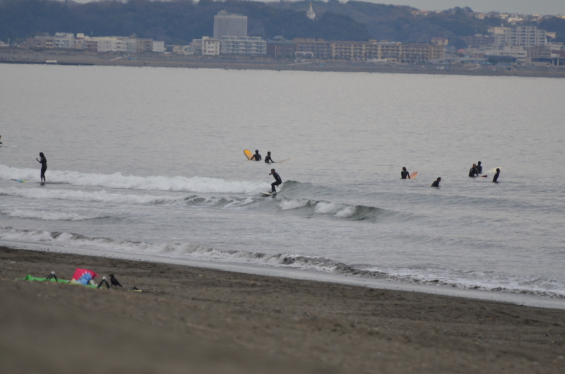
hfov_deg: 4.6
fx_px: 7048
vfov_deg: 3.0
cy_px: 187
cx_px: 282
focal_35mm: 450
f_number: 5.6
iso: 400
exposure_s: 1/1600
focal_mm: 300
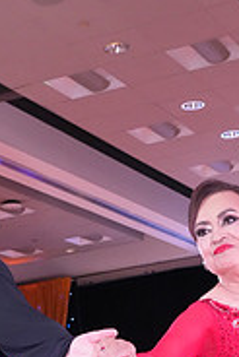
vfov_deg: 18.3
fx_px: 1034
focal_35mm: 104
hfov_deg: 13.1
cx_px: 186
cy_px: 466
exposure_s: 1/250
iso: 8000
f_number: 7.1
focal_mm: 33
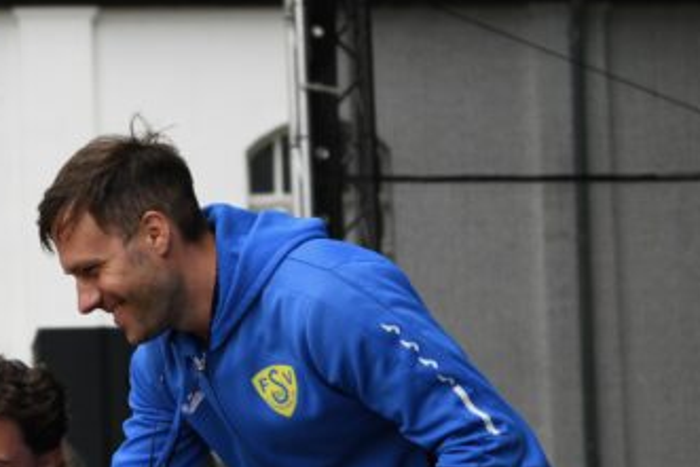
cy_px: 297
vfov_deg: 10.1
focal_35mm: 136
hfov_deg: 15.0
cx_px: 140
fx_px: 2645
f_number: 2.8
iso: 250
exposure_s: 1/1600
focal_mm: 44
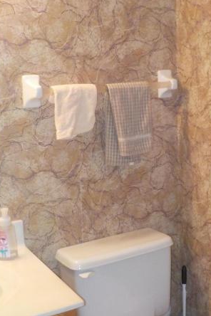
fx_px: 475
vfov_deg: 36.8
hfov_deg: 25.0
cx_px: 129
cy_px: 135
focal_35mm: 54
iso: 360
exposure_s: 1/30
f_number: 3.3
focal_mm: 4.1
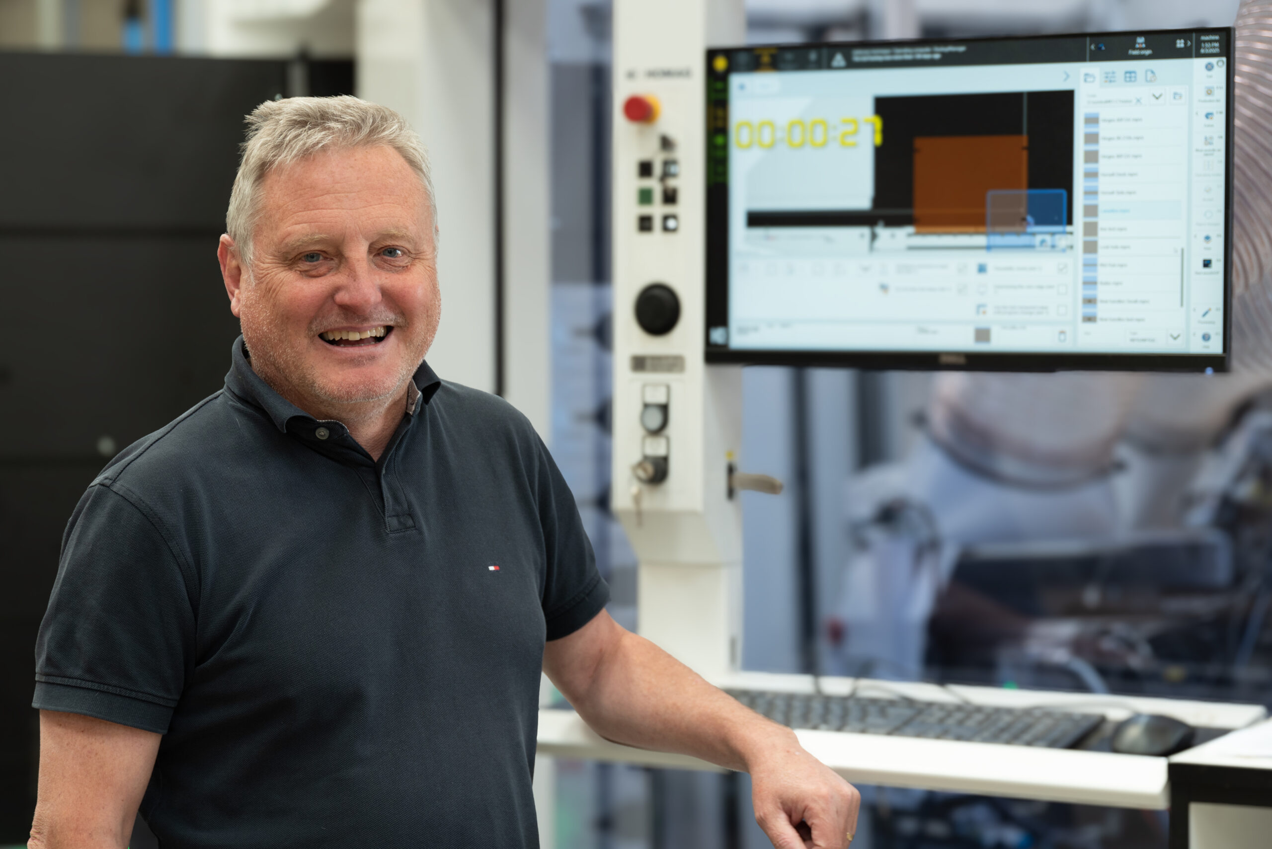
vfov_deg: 18.2
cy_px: 424
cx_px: 636
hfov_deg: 27.0
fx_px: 2651
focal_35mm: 75
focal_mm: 75
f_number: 4
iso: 320
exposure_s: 1/60
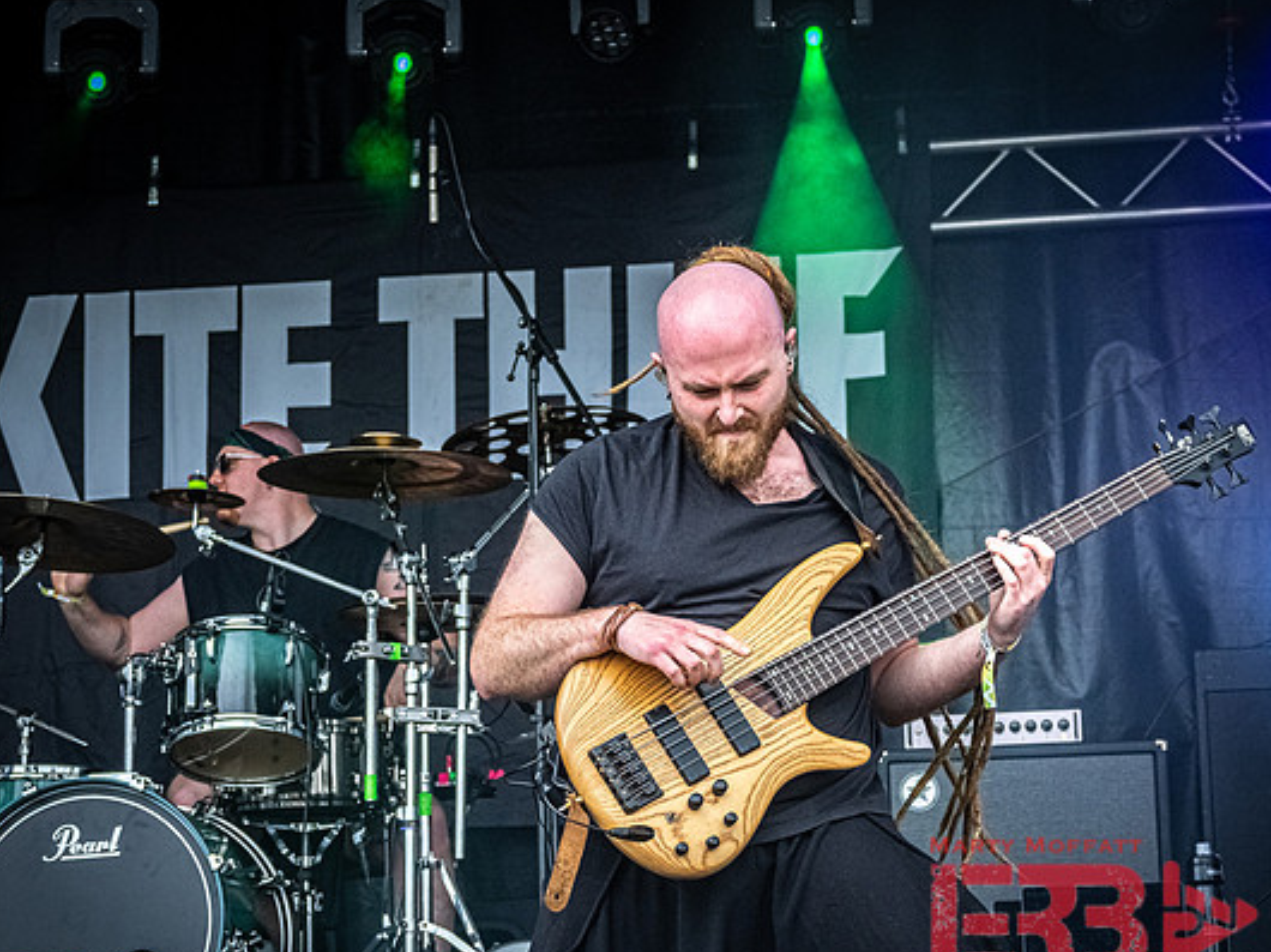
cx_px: 670
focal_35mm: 96
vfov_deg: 15.4
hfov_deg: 20.4
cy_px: 465
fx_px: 3523
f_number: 4
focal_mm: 38
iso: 800
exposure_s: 1/1250
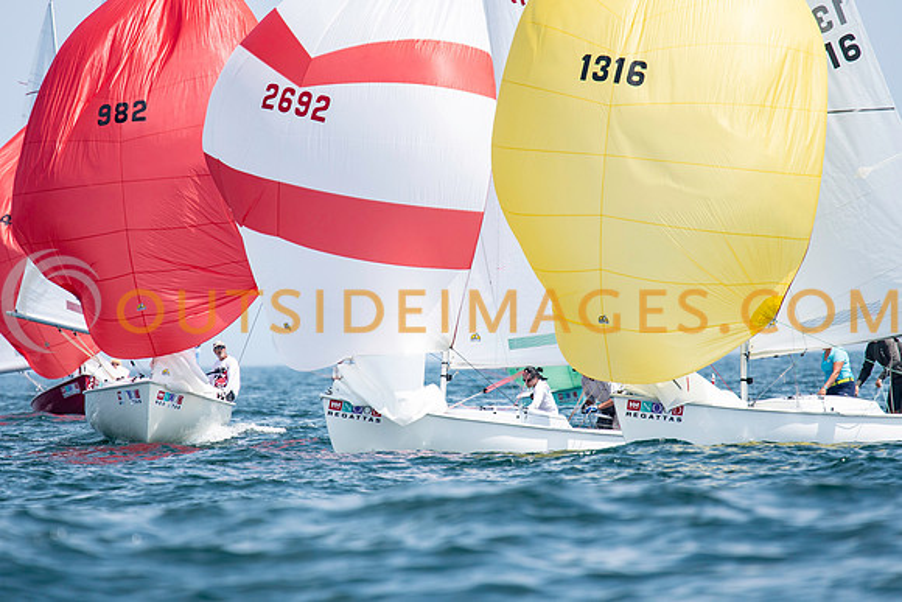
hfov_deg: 3.3
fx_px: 15788
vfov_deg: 2.2
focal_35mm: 630
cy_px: 301
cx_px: 451
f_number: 5.6
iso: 200
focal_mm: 420
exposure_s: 1/1000
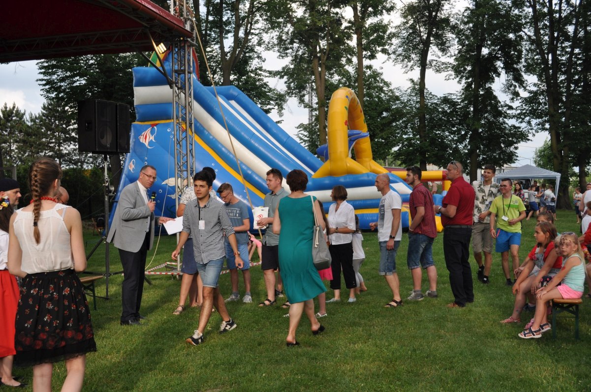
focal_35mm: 44
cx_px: 296
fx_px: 713
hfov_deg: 45.0
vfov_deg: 30.8
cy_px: 196
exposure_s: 1/200
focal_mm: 29
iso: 200
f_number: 7.1
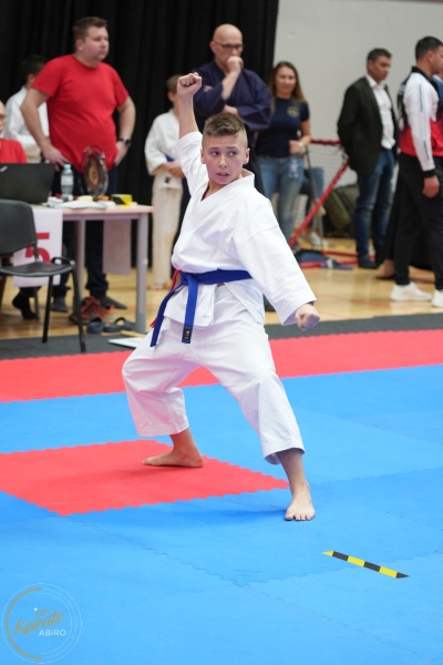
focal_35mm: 105
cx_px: 222
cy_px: 332
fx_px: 1938
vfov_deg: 19.5
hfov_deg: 13.0
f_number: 4
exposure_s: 1/125
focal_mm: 105
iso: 800
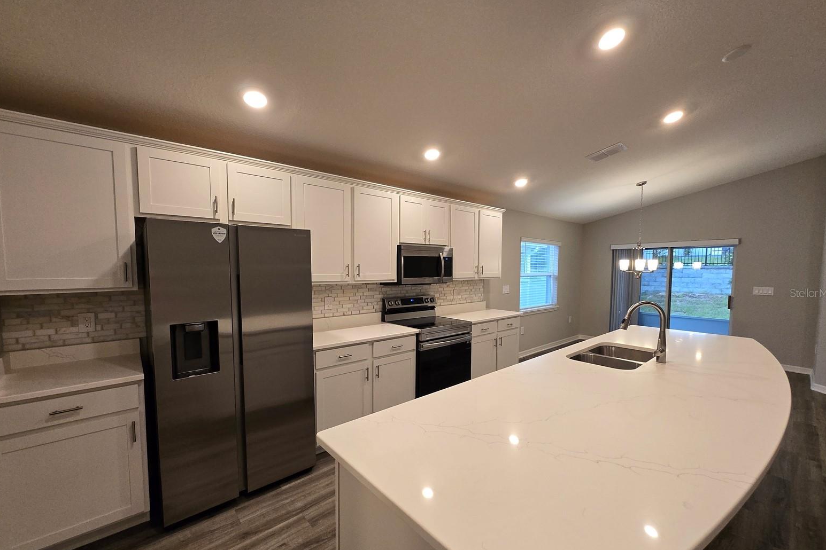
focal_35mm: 14
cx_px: 413
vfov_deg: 81.1
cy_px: 293
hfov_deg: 104.3
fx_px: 321
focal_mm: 1.7
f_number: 2.2
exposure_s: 1/60
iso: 125
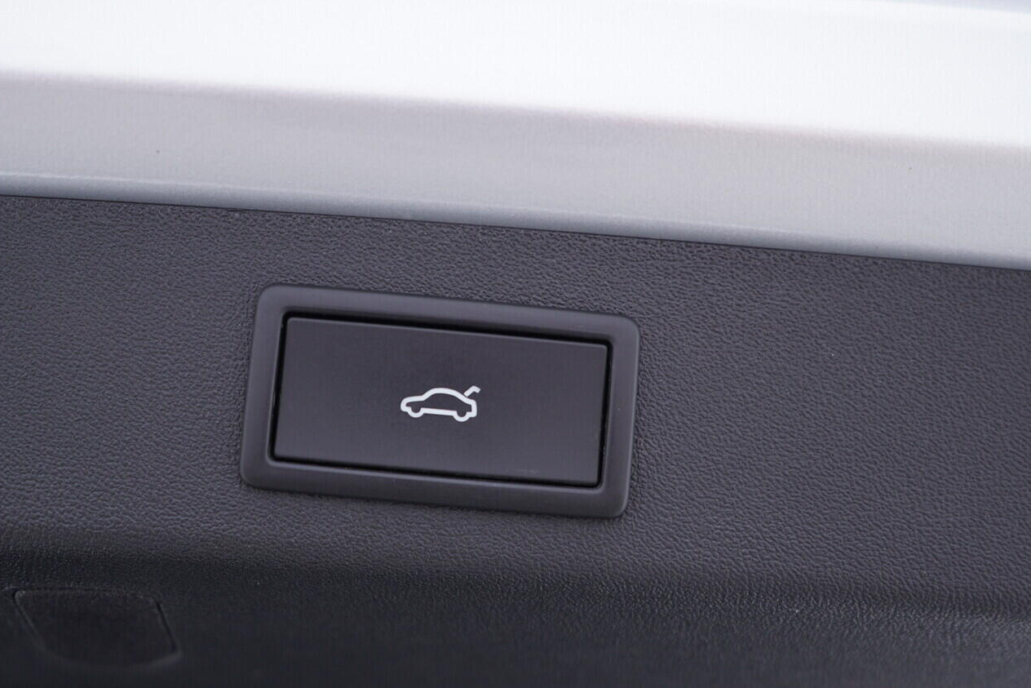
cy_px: 331
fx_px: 1174
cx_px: 462
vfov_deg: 32.6
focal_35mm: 41
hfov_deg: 47.3
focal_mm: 24
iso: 160
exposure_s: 1/40
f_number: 2.8
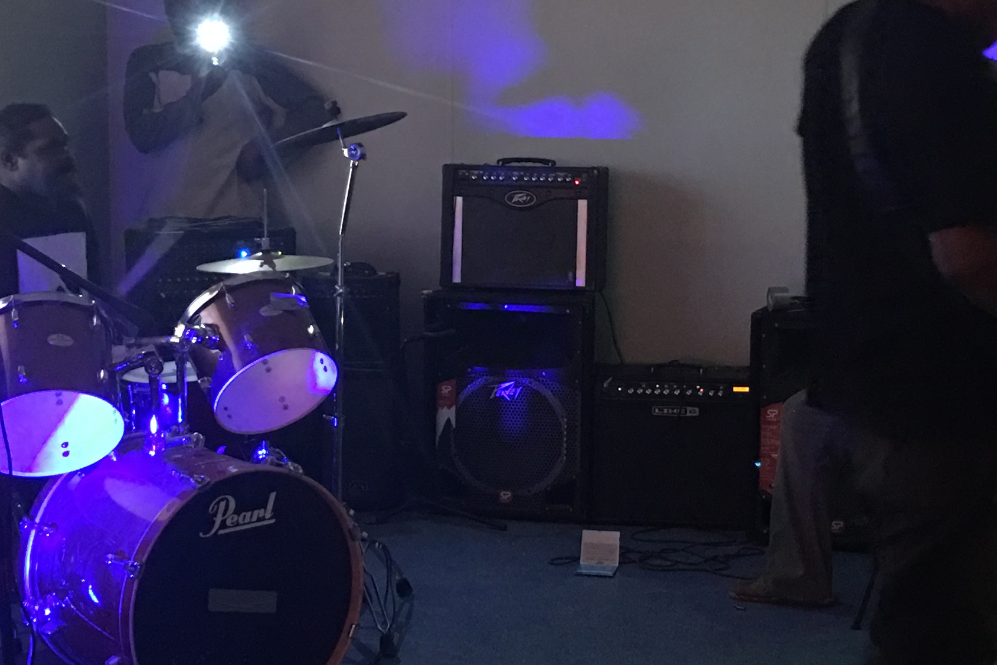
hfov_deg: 28.1
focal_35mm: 72
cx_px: 500
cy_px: 276
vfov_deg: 18.9
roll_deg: -0.1
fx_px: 1994
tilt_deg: -6.1
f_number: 2.2
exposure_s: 1/8
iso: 160
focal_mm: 4.15
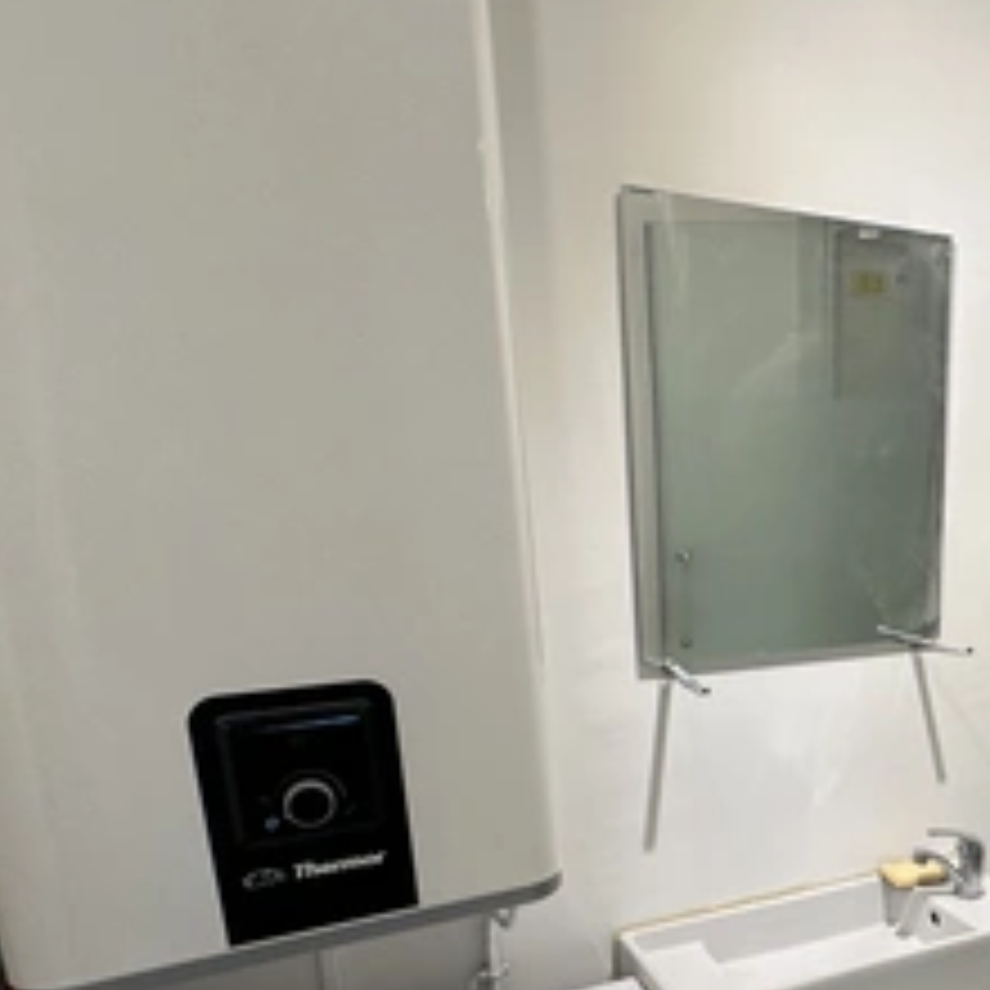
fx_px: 971
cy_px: 724
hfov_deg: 49.5
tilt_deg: -13.4
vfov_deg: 52.0
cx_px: 848
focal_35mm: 30
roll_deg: -0.4
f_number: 2.2
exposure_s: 1/100
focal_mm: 2.22
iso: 100
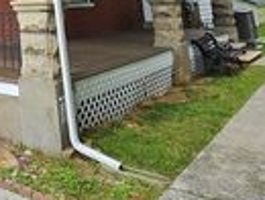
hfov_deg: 30.7
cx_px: -71
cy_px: -77
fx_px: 383
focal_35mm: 50
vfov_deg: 24.5
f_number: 2.2
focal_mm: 1.74
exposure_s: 1/377
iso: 32
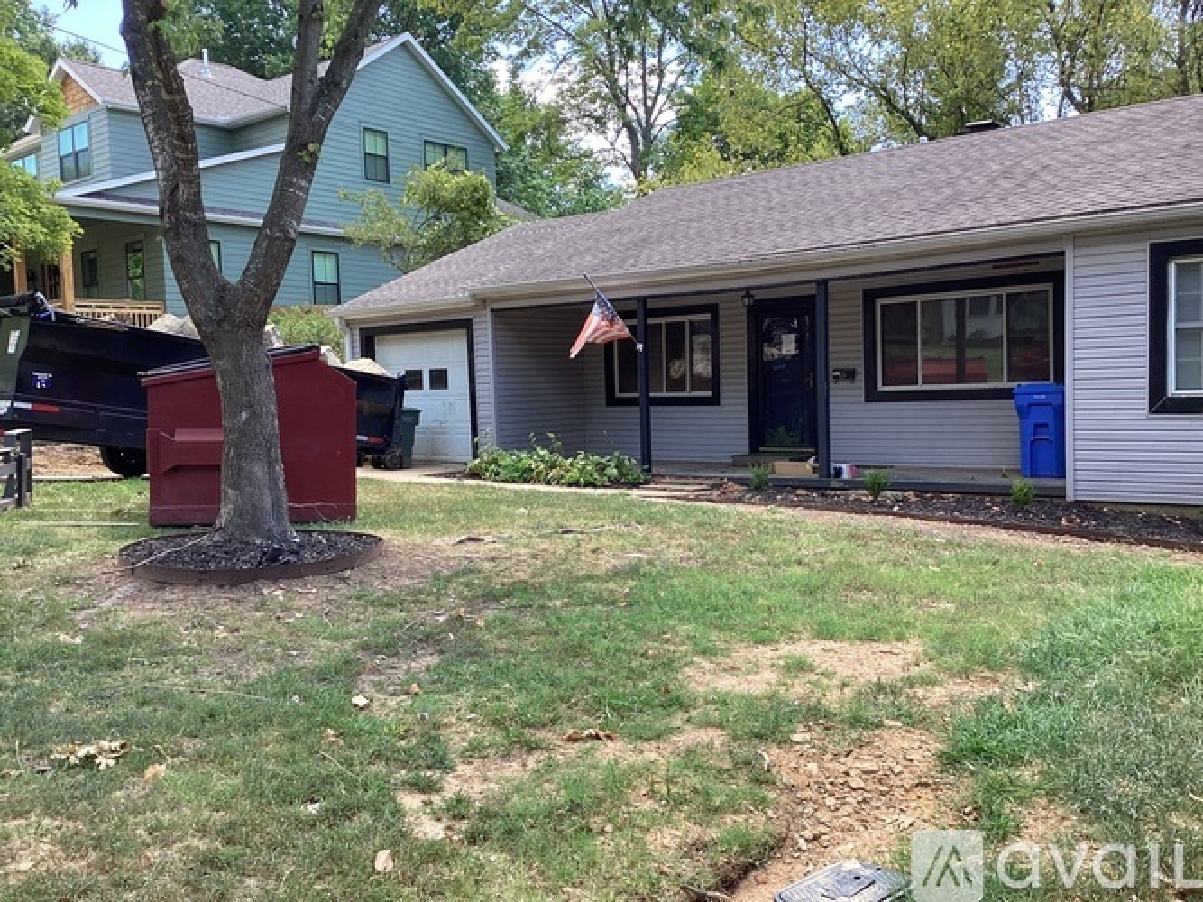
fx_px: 1077
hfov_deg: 58.4
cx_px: 602
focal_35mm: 31
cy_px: 451
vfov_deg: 45.4
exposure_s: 1/120
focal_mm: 3.3
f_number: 2.4
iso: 25
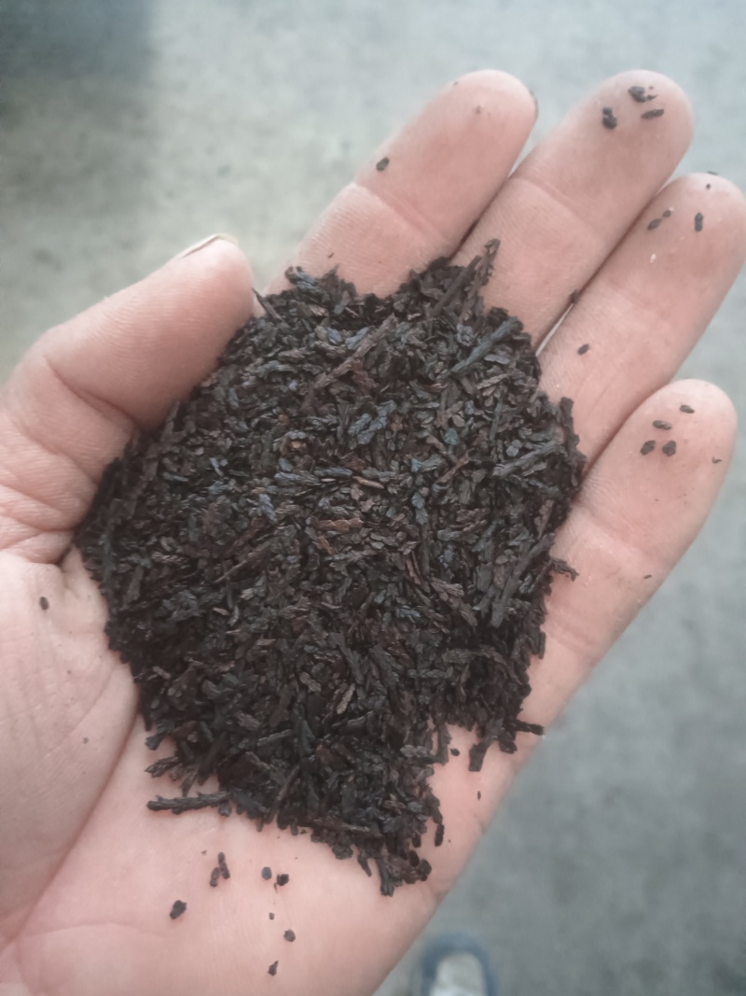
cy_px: 498
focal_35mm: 27
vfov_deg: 65.3
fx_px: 776
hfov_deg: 51.3
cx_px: 373
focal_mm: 3.66
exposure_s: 1/20
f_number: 2.2
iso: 3803
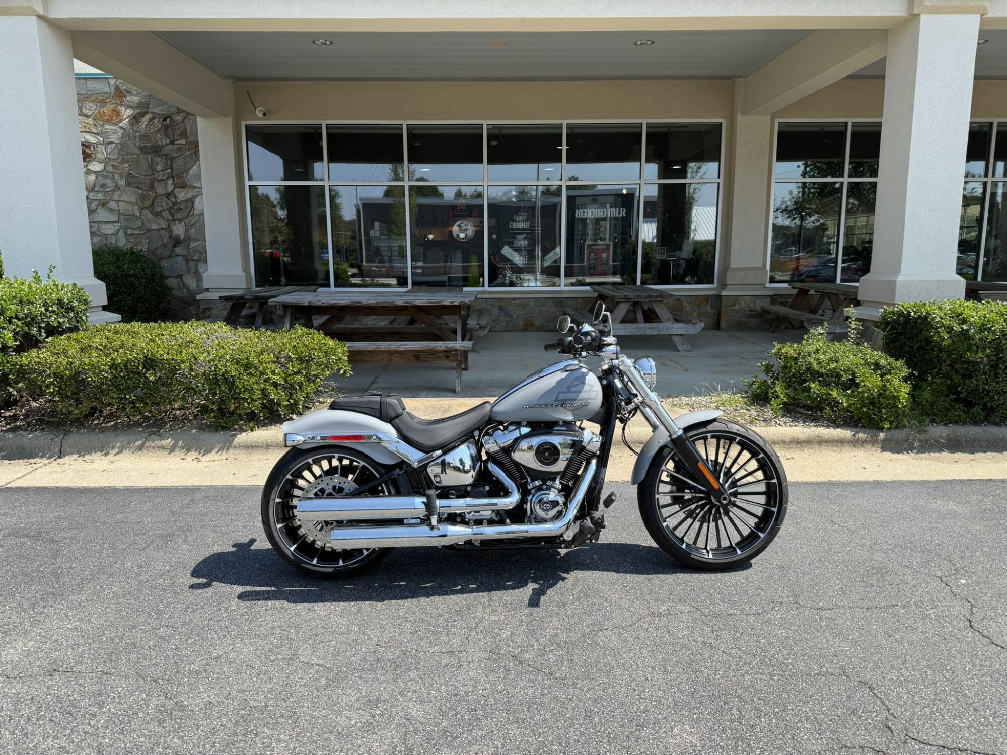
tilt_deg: -8.2
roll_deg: +1.4
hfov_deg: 71.6
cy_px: 378
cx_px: 504
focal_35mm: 24
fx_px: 698
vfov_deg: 56.8
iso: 80
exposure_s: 1/2299
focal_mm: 6.76
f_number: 1.78
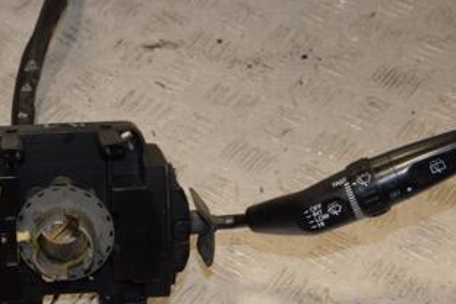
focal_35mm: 98
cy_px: 180
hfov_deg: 20.5
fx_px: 1241
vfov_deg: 14.0
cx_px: 73
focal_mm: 34
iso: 800
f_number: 8
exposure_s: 1/200
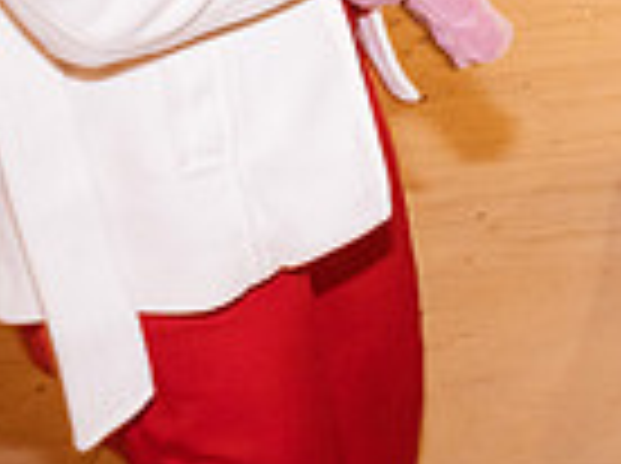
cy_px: -295
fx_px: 1451
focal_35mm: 81
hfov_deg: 18.7
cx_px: 1116
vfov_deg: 16.1
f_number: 6.3
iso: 3200
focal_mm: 20
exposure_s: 1/50
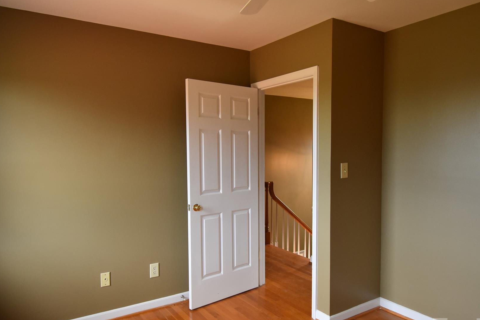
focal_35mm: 25
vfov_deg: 51.9
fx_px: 328
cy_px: 174
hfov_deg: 72.3
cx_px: 243
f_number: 5
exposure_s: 1/60
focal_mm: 13
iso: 800
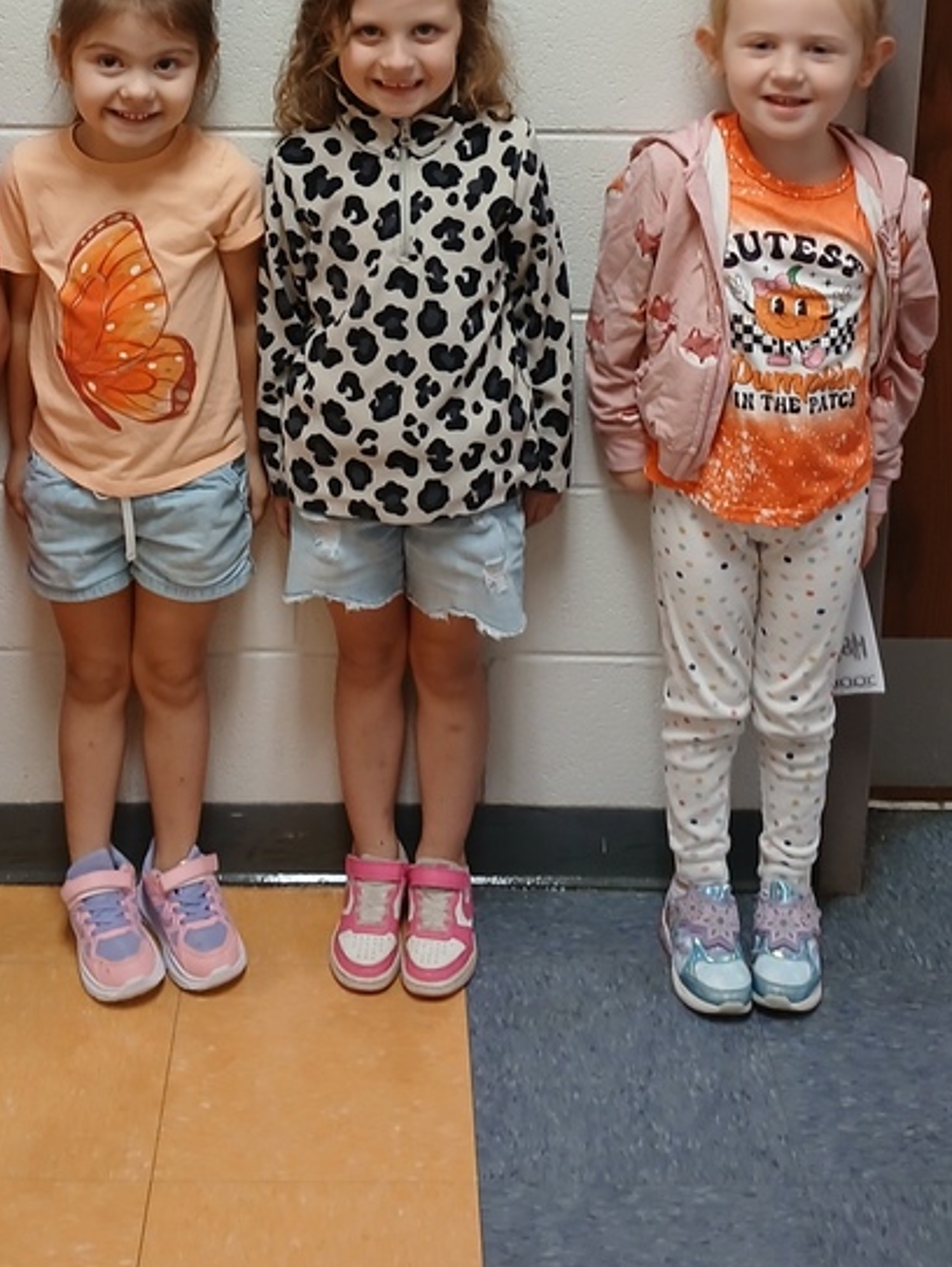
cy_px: 140
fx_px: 1795
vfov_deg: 36.6
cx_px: 380
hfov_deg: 29.6
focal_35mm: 49
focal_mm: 3.98
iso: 200
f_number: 1.8
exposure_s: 1/30
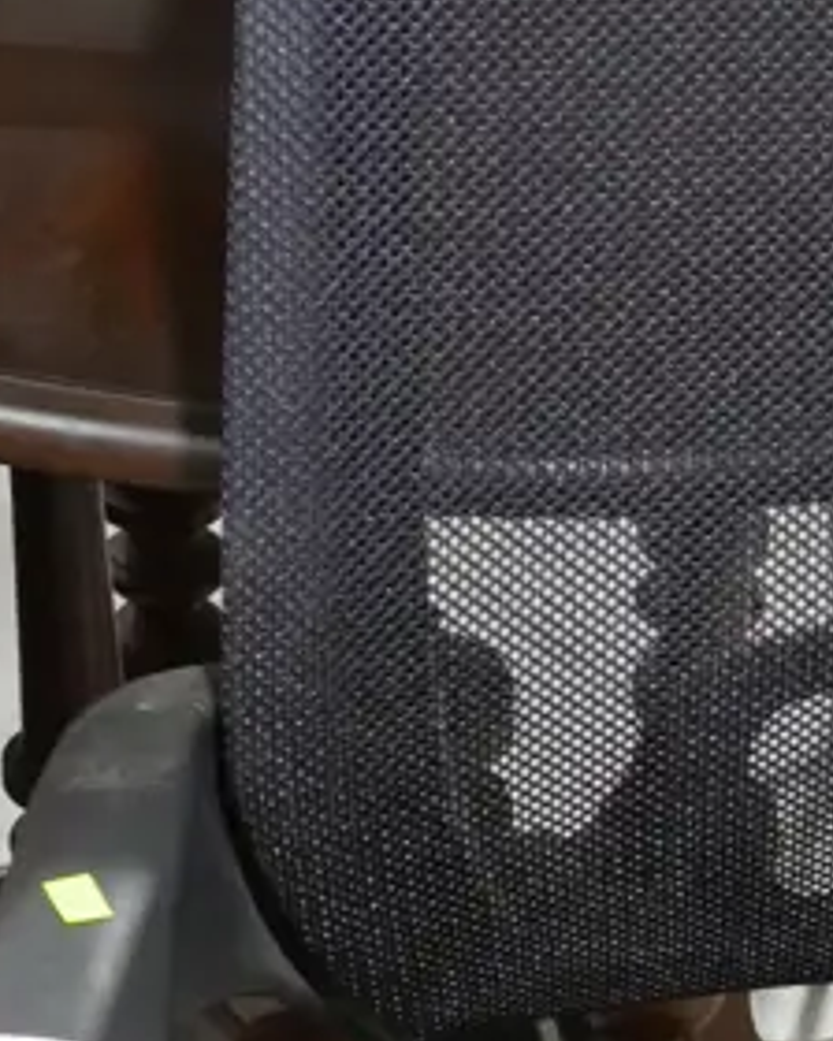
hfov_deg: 10.6
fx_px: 4407
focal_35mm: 143
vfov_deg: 13.2
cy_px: 1208
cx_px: 1039
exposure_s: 1/60
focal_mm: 20
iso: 1000
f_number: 4.5
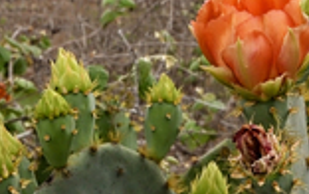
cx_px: 265
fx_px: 1265
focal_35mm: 150
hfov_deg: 13.8
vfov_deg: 8.8
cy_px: 95
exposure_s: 1/640
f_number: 8
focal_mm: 24
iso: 400
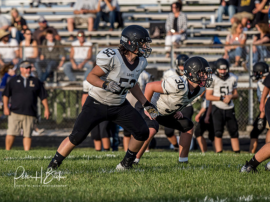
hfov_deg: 4.0
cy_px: 79
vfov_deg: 3.0
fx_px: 3823
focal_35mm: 490
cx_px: 105
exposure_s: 1/1600
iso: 320
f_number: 4
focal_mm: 200
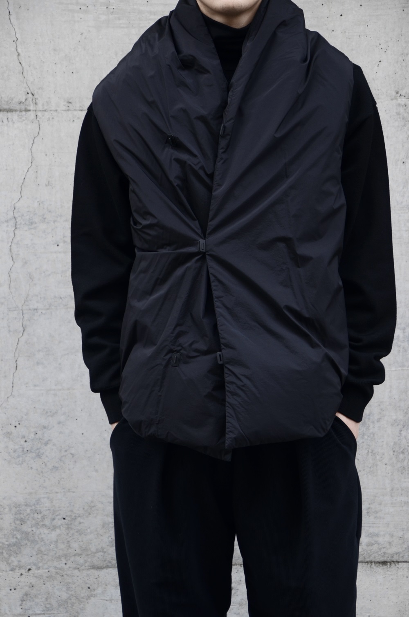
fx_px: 2002
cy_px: 308
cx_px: 204
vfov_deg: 17.5
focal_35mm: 117
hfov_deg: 11.7
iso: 250
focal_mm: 78
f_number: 5.6
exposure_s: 1/100
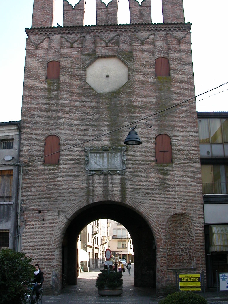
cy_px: 153
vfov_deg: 43.8
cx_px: 107
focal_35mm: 43
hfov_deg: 33.6
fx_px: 378
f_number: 4.5
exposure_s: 1/192
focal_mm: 5.6
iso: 100
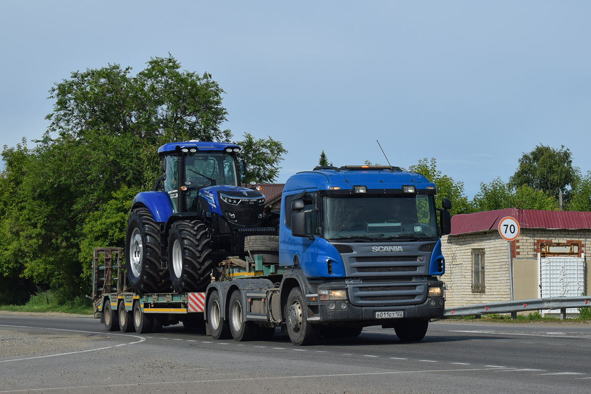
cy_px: 197
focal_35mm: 82
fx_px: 1354
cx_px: 296
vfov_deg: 16.6
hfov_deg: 24.6
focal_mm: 55
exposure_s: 1/1250
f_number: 7.1
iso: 200
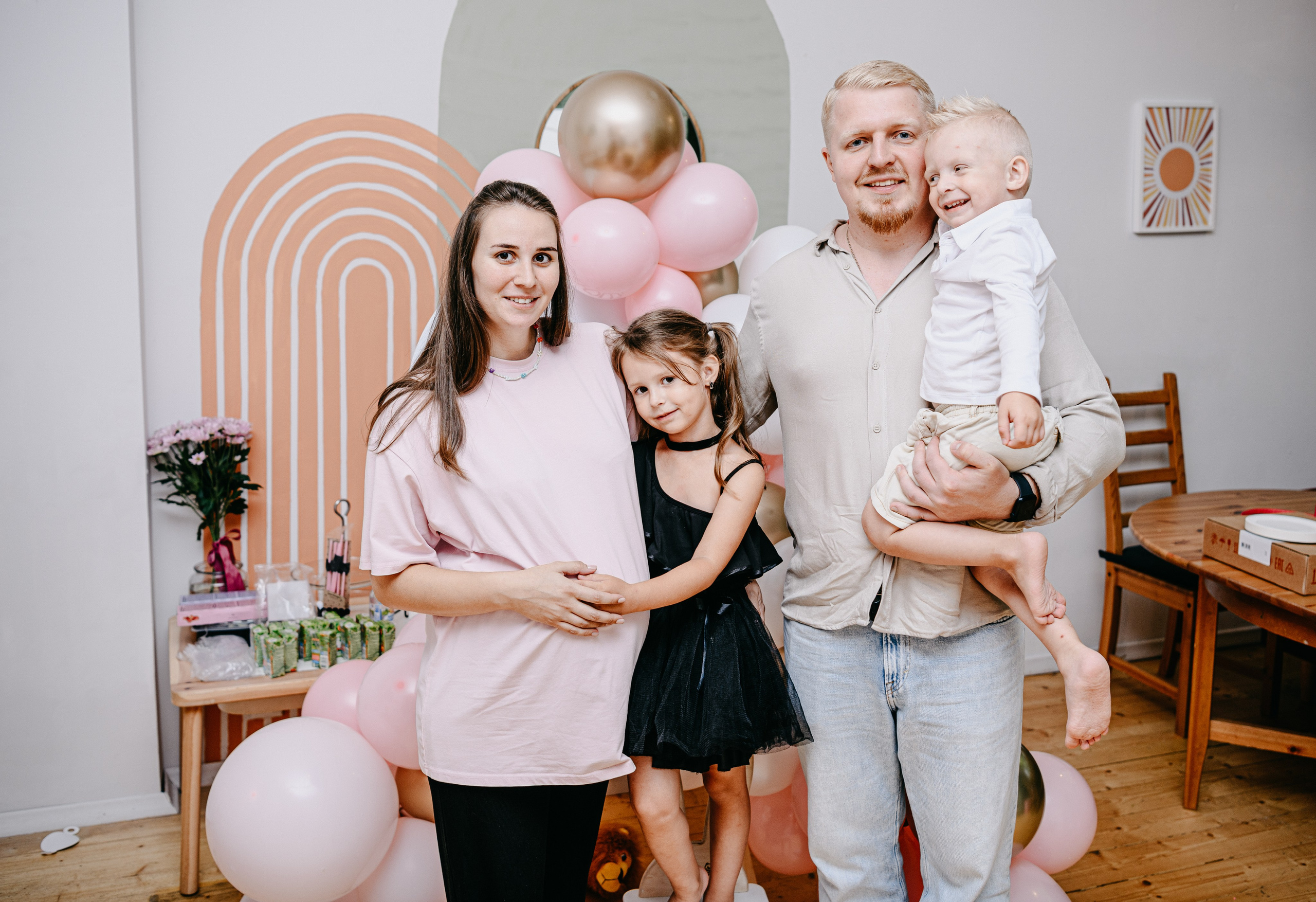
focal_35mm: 38
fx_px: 1395
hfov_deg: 50.5
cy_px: 379
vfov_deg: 35.7
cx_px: 700
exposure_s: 1/160
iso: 125
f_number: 3.2
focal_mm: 32
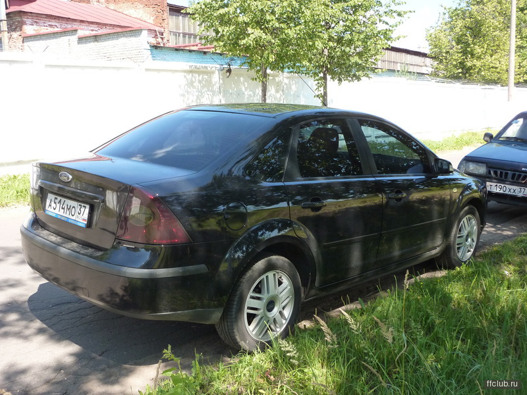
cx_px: 264
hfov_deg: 44.8
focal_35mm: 42
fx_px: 639
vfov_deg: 34.3
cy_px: 198
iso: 250
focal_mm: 6.9
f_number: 4
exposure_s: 1/250
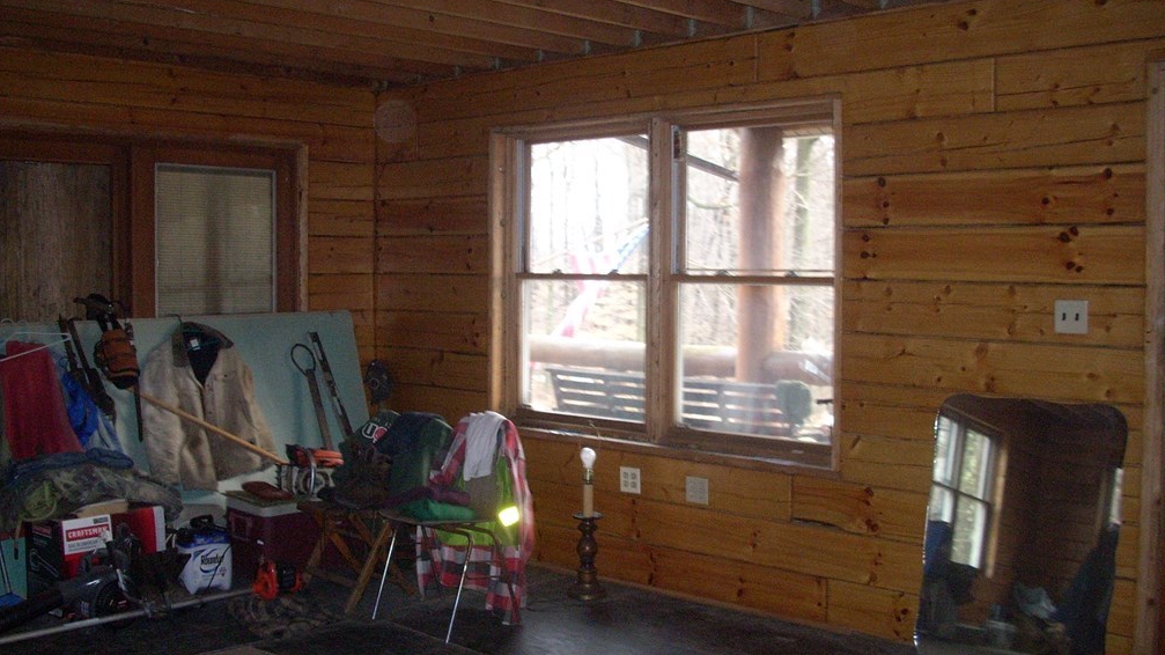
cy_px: 287
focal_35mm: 41
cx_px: 577
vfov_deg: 29.0
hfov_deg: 49.4
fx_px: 1266
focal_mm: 6.2
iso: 259
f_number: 2.8
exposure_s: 1/30
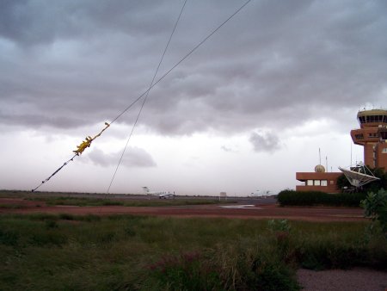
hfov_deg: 49.0
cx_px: 194
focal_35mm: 38
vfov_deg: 37.8
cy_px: 146
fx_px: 425
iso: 140
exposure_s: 1/90
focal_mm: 6.3
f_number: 2.8
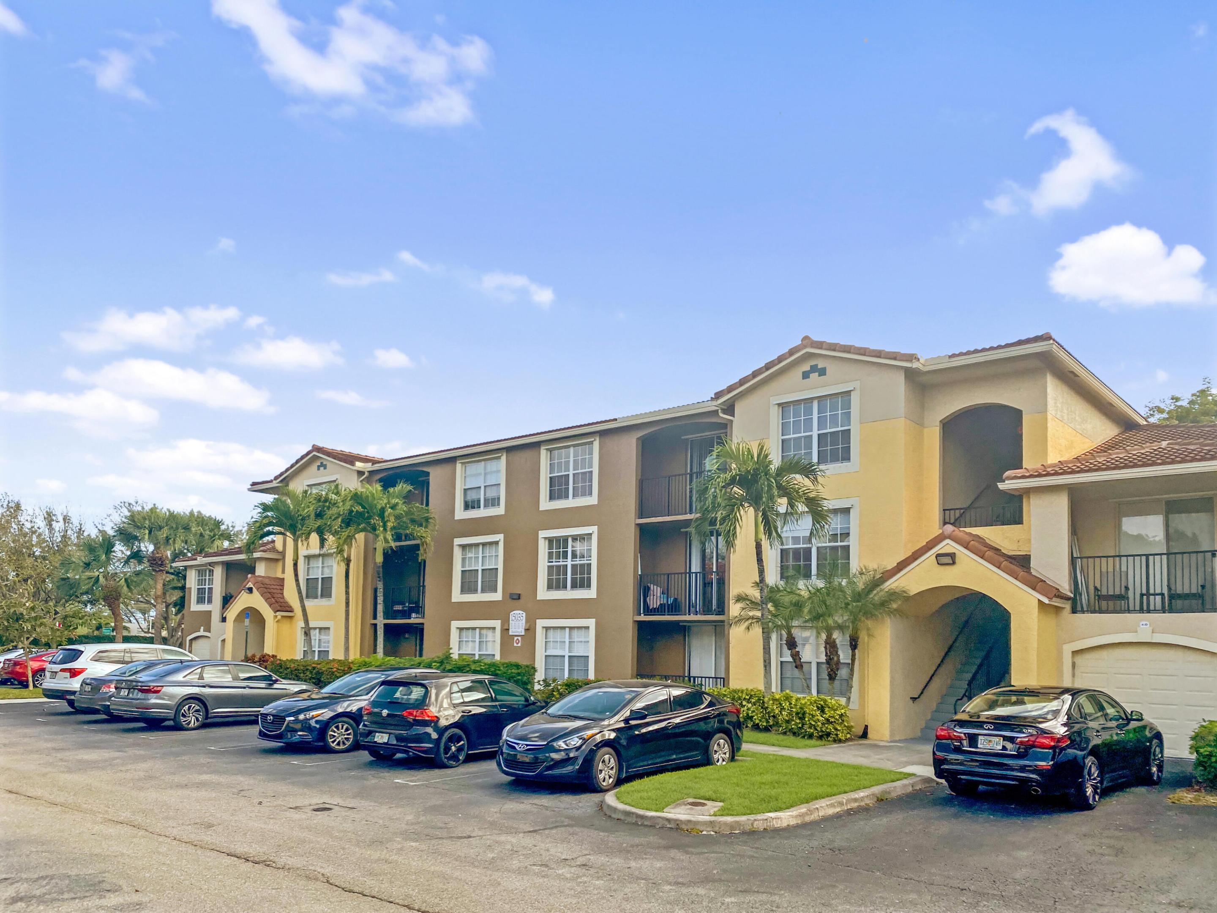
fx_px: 914
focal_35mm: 26
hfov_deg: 67.3
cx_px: 608
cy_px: 456
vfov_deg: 53.1
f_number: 1.8
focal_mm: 4.25
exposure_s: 1/3600
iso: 32
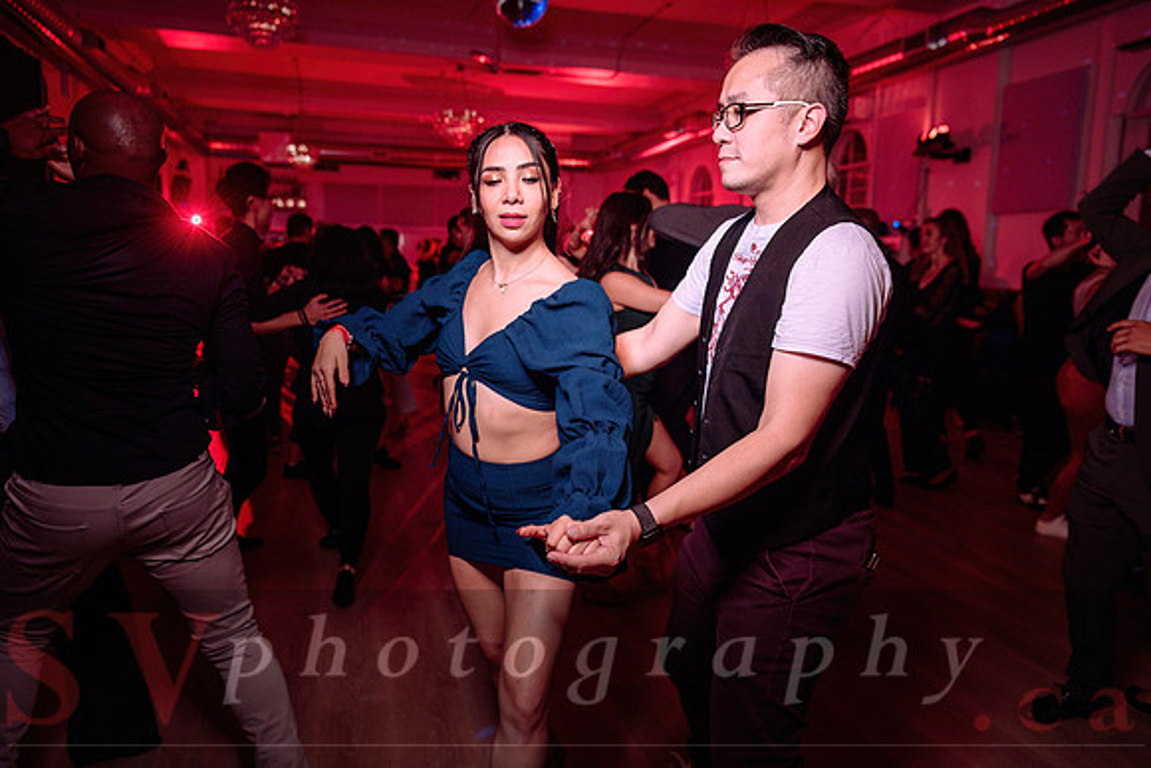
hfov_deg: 67.4
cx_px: 576
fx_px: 863
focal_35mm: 27
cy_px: 384
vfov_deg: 48.0
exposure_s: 1/60
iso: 800
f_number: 3.2
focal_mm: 27
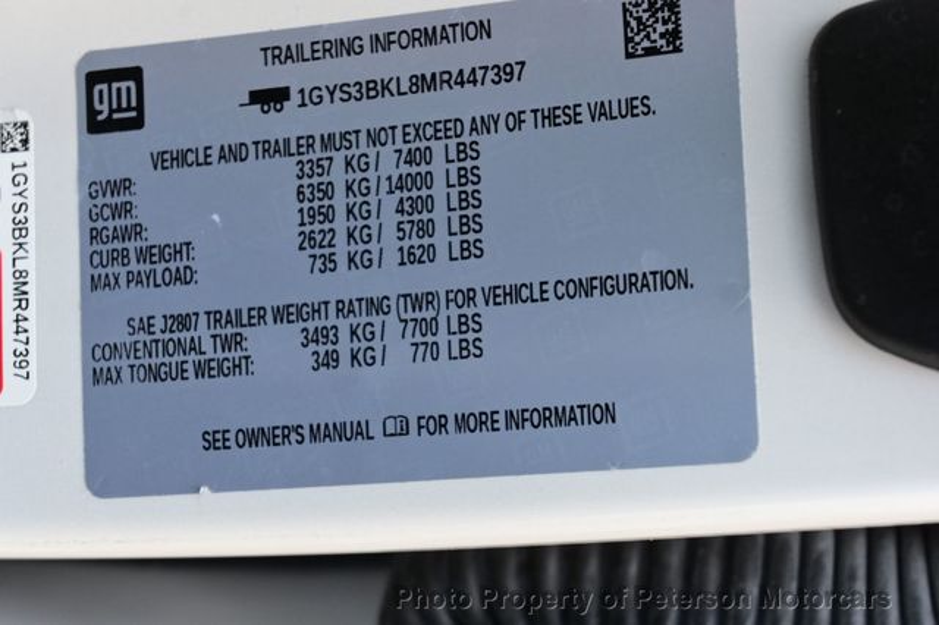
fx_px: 1955
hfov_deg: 27.0
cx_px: 470
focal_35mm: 75
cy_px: 312
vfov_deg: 18.2
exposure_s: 1/80
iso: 720
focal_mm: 50
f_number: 6.3
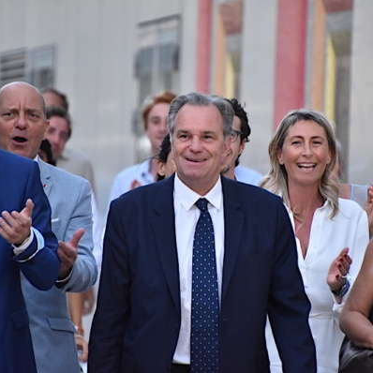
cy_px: 186
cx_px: 219
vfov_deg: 3.0
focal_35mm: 577
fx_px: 7034
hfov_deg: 3.0
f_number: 6.3
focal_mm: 300
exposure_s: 1/320
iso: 1600
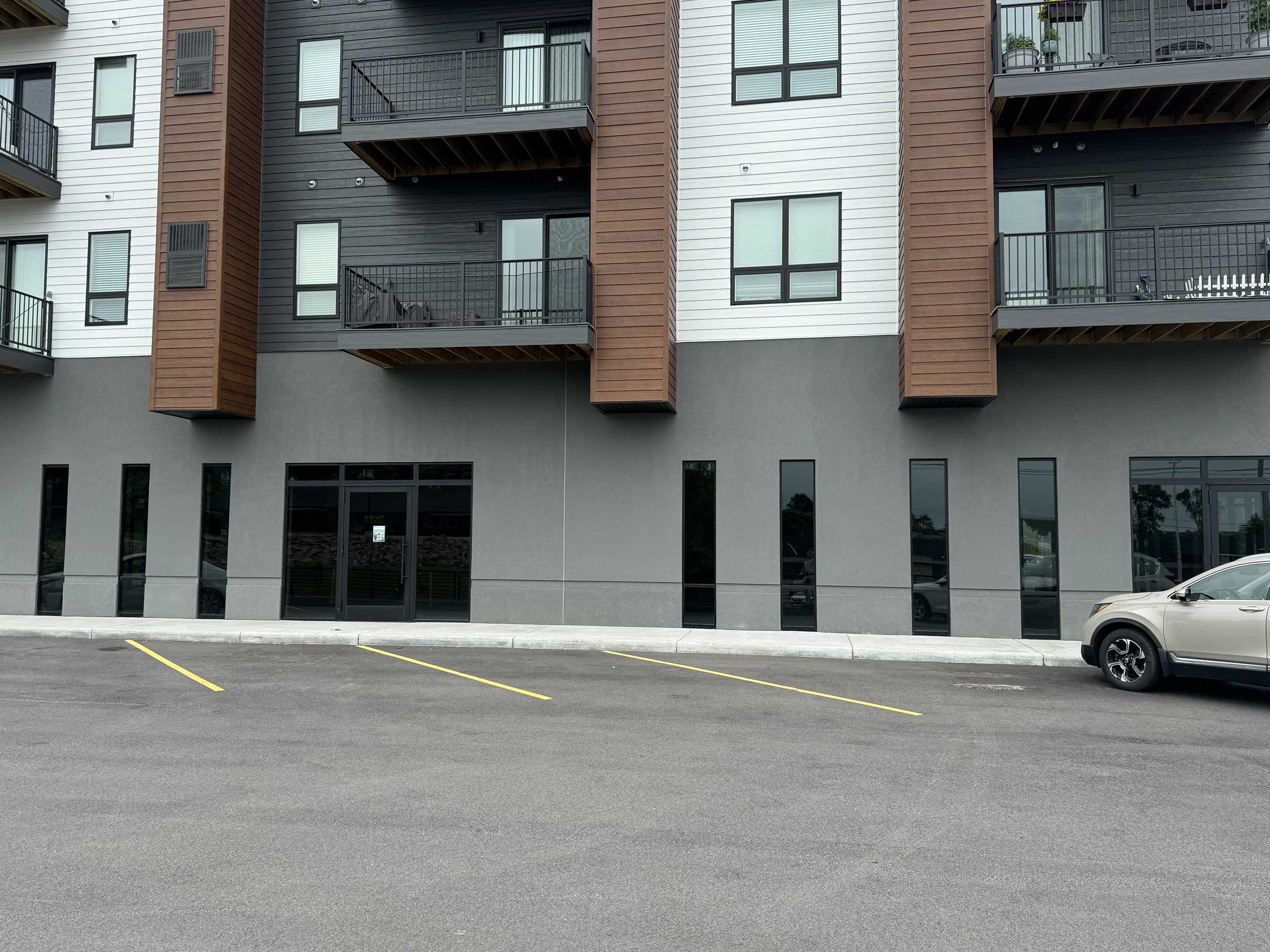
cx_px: 596
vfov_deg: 49.7
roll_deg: -1.0
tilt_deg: +2.0
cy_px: 469
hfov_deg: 63.4
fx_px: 1027
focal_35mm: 28
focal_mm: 6.76
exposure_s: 1/1637
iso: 80
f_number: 1.78
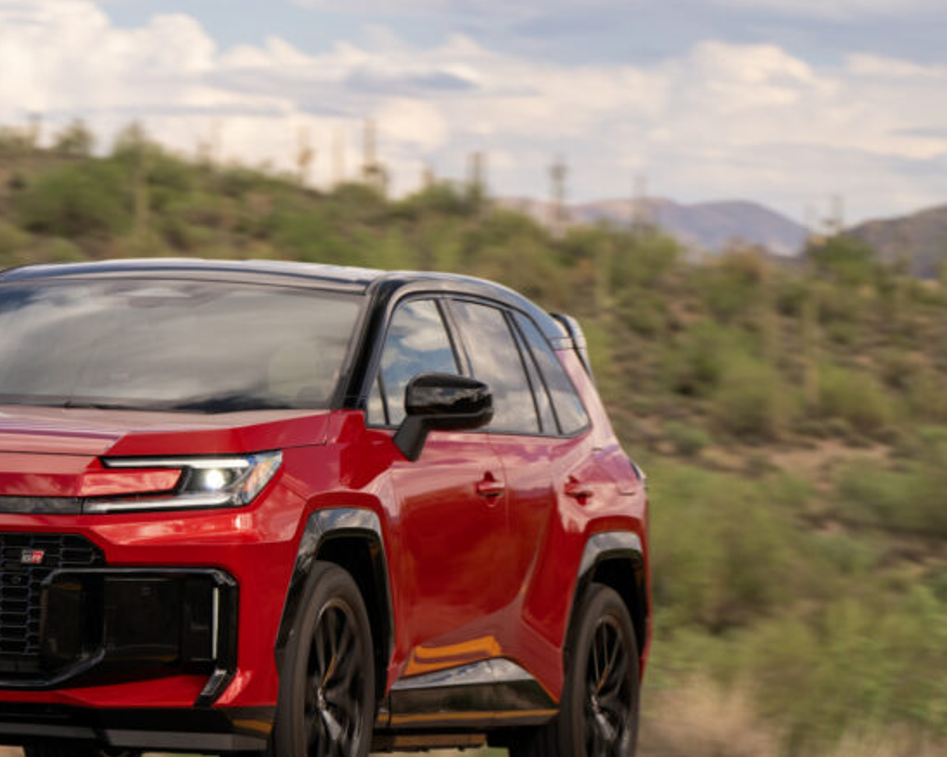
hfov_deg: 8.4
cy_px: 321
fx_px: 6388
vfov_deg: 6.8
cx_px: 76
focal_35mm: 228
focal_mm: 130
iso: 250
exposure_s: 1/200
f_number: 6.3
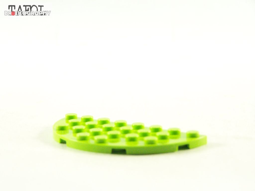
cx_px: 128
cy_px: 96
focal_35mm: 117
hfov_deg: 16.8
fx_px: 862
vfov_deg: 12.7
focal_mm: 19.4
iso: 400
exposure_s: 1/60
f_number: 3.2
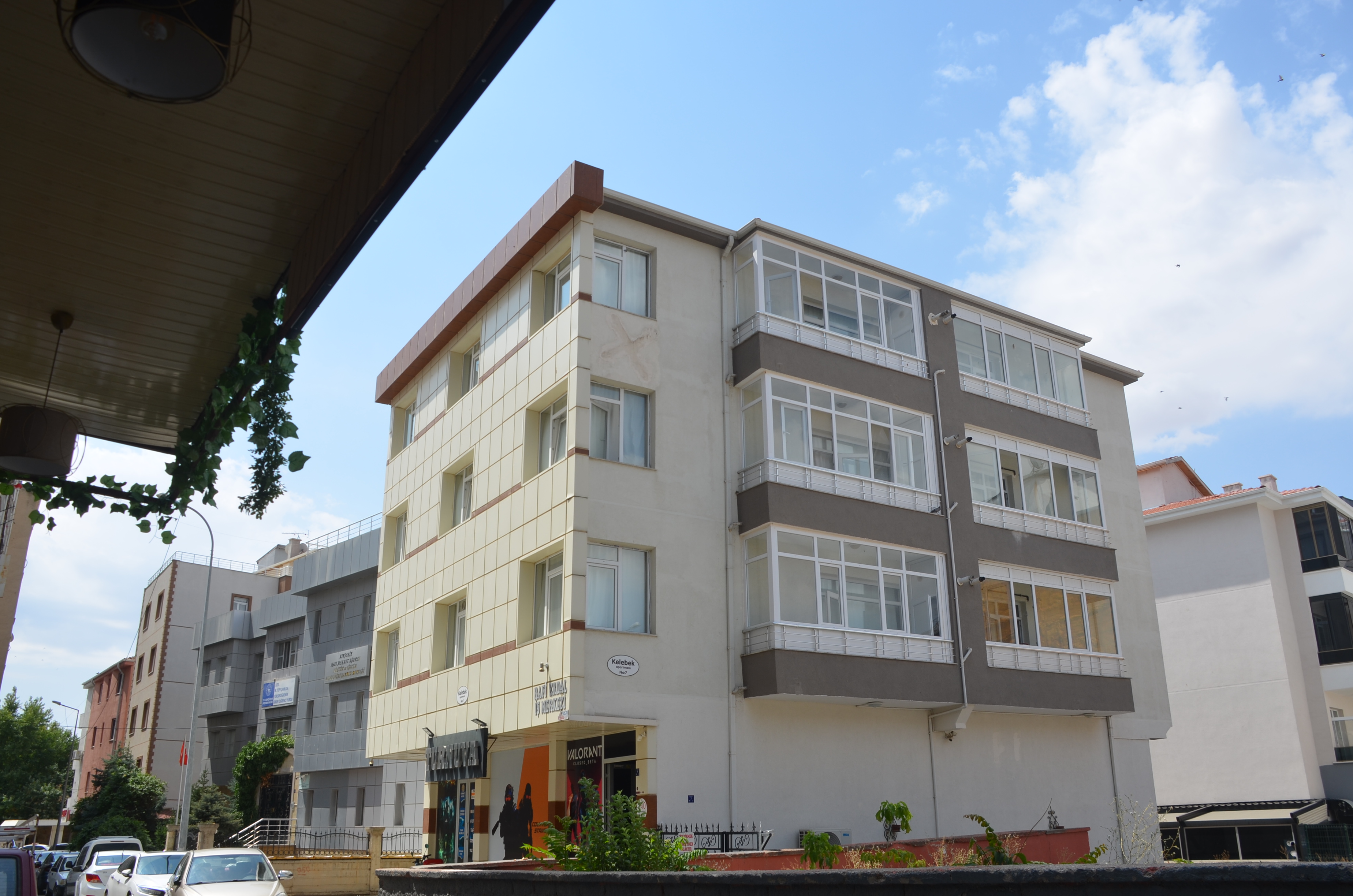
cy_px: 448
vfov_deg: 43.4
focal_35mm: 30
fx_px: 1125
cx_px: 676
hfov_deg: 62.0
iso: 100
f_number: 8
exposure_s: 1/250
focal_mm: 20
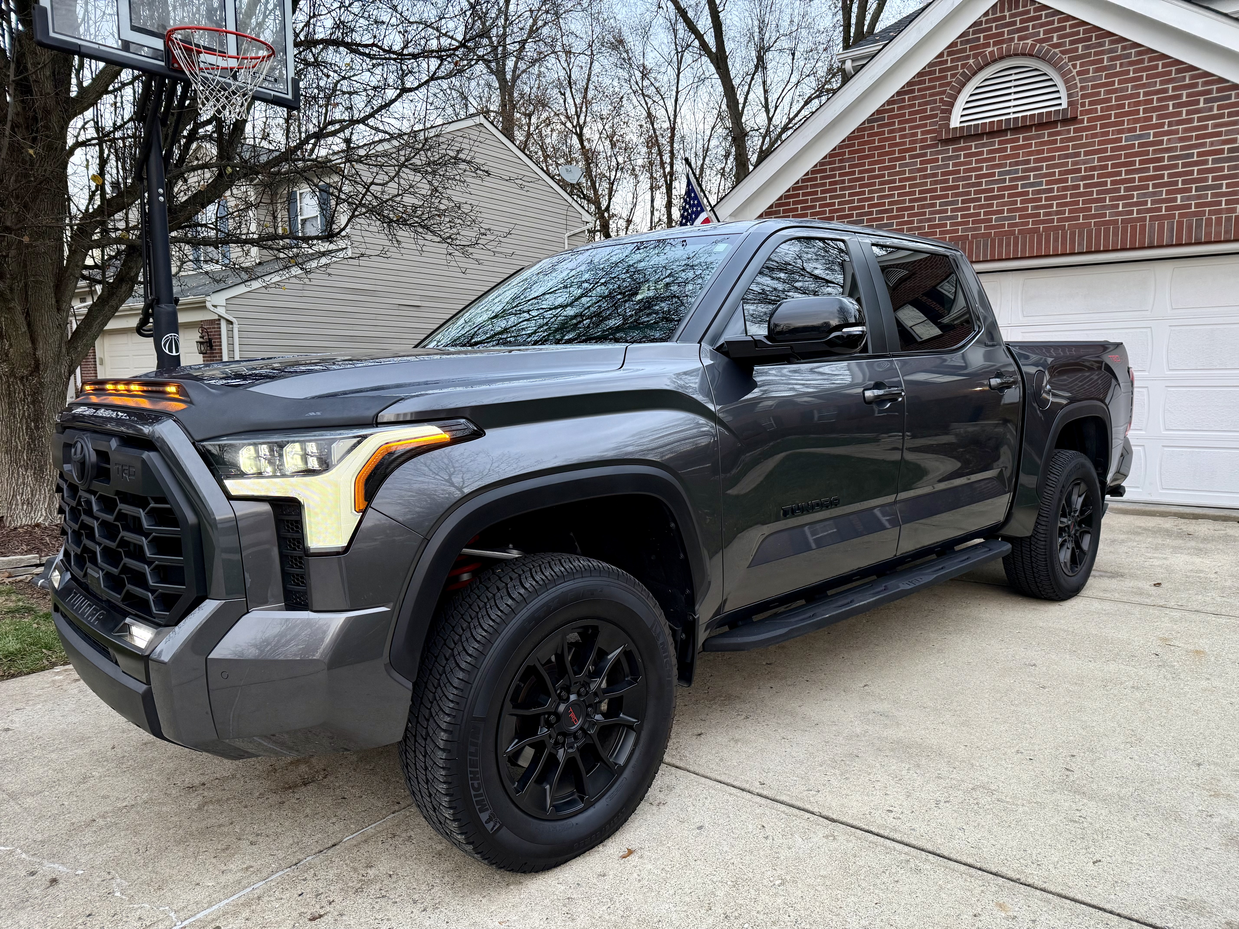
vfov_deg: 56.8
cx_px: 620
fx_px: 859
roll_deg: +0.9
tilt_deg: -5.6
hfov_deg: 71.6
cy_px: 464
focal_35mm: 24
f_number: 1.78
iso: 200
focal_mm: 6.76
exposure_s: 1/107
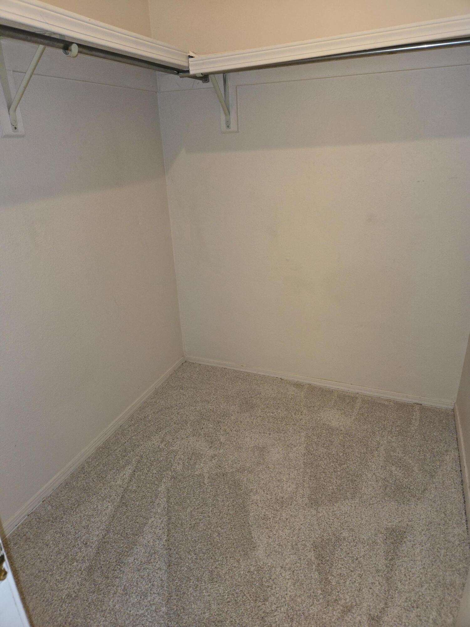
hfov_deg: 58.9
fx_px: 416
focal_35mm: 23
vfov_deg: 73.9
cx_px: 235
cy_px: 314
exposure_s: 1/40
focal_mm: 5.4
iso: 100
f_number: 1.8
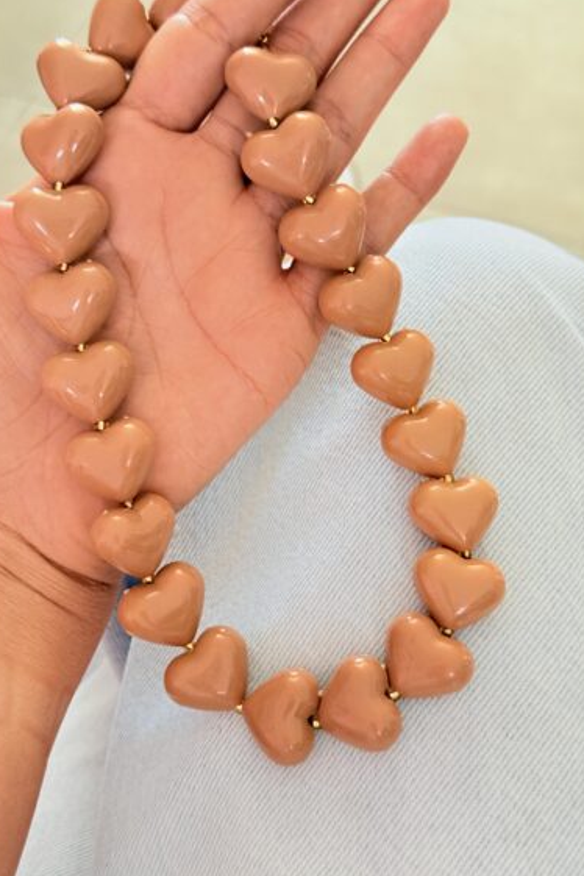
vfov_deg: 38.9
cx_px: 290
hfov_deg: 26.5
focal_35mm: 51
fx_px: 1241
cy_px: 440
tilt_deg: -57.6
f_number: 1.78
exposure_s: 1/60
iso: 160
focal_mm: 6.76
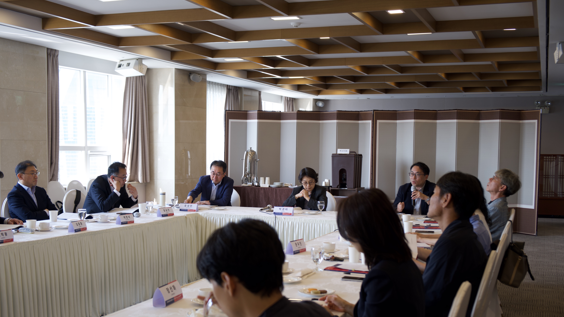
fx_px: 673
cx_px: 278
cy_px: 189
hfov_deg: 45.5
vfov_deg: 26.5
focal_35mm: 45
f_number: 3.2
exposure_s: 1/52
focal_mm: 27.7
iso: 160
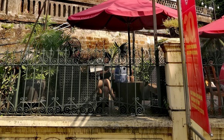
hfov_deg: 47.2
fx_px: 256
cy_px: -12
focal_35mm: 42
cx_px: 110
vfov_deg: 28.0
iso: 50
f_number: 2.2
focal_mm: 3.81
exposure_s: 1/492
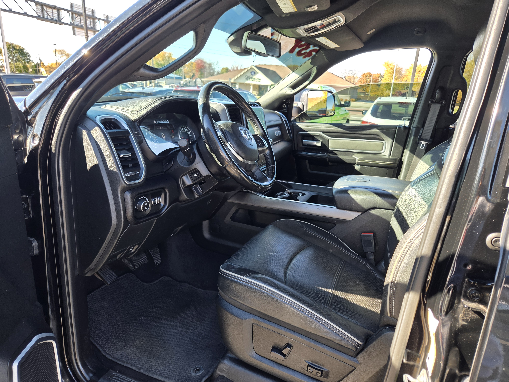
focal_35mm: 23
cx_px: 254
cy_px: 191
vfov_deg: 58.9
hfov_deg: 73.9
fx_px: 338
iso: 64
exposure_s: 1/180
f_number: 1.8
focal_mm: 5.4
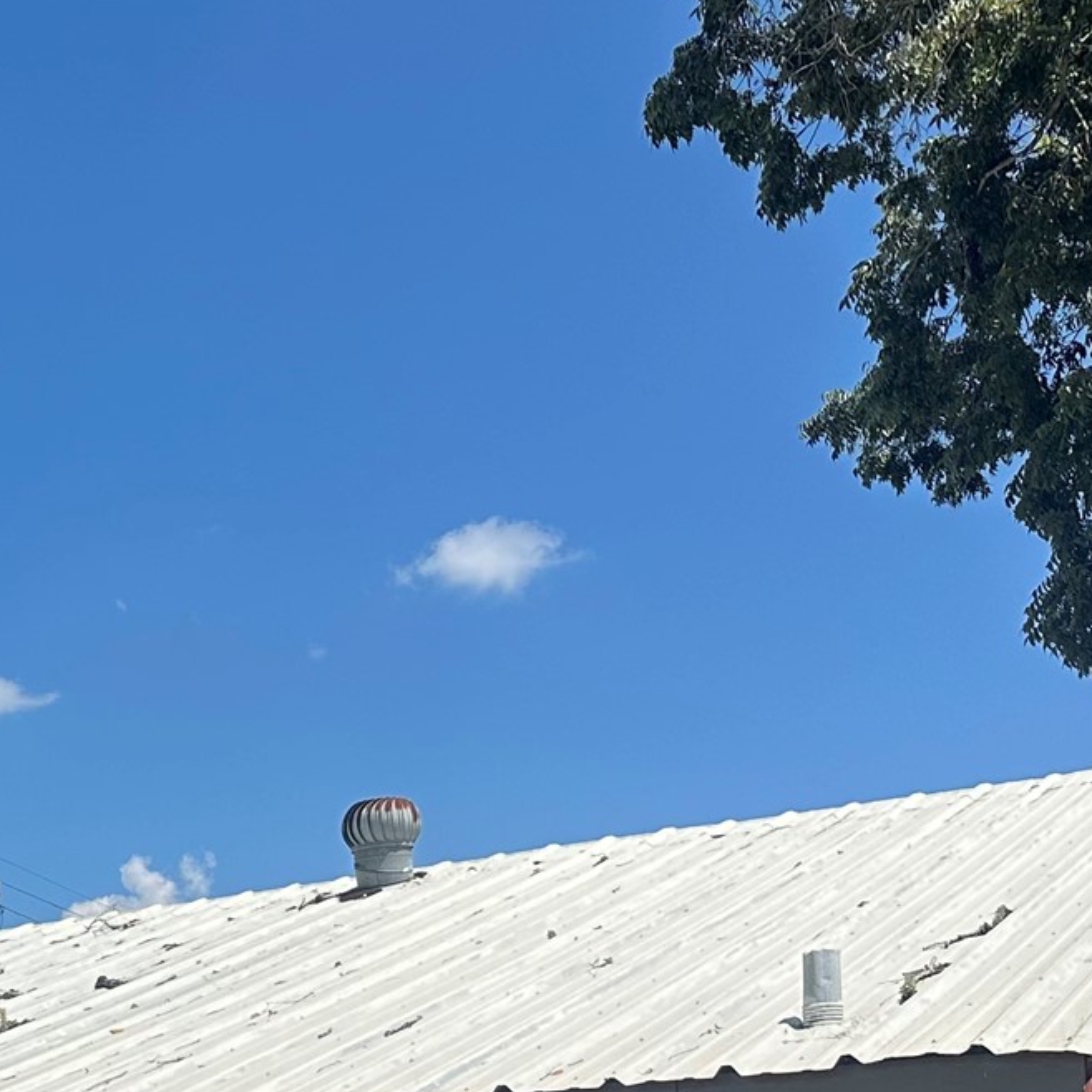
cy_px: 1238
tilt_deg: +4.1
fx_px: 2356
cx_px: -383
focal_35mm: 66
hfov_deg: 22.8
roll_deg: -0.4
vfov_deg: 24.2
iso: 80
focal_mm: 6.86
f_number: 1.78
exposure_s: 1/4545
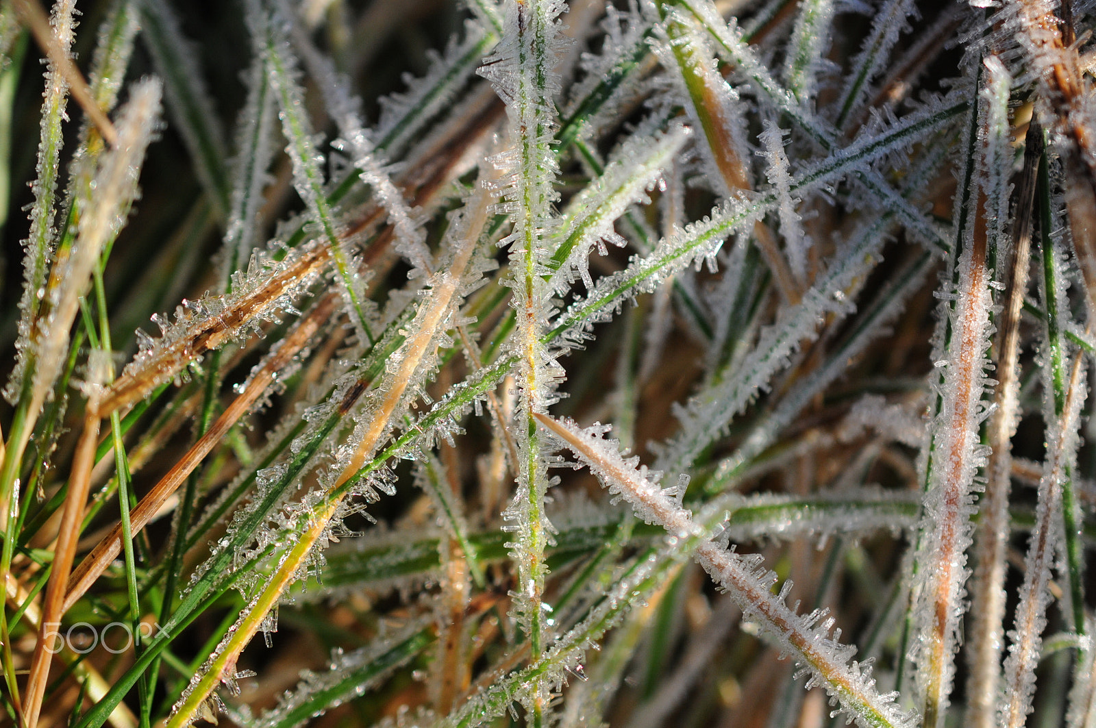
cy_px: 364
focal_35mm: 60
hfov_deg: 33.4
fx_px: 1825
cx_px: 548
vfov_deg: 22.6
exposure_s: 1/2500
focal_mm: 40
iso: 400
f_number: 3.2
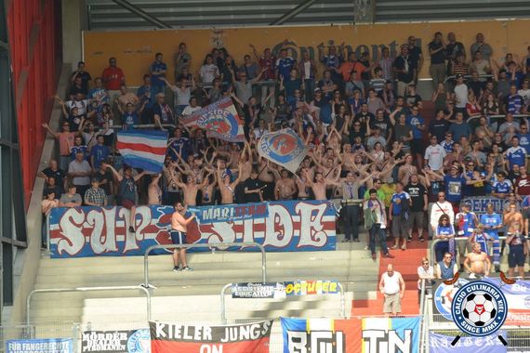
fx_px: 4416
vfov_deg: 4.6
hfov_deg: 6.9
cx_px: 265
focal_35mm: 300
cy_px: 176
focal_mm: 200
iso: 1250
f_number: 8
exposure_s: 1/2000
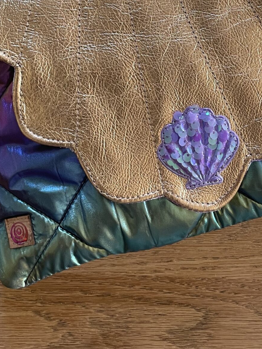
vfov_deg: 30.7
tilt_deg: -83.9
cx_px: 155
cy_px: -20
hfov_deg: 25.6
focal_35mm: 57
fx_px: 575
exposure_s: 1/50
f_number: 1.6
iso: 64
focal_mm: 4.2
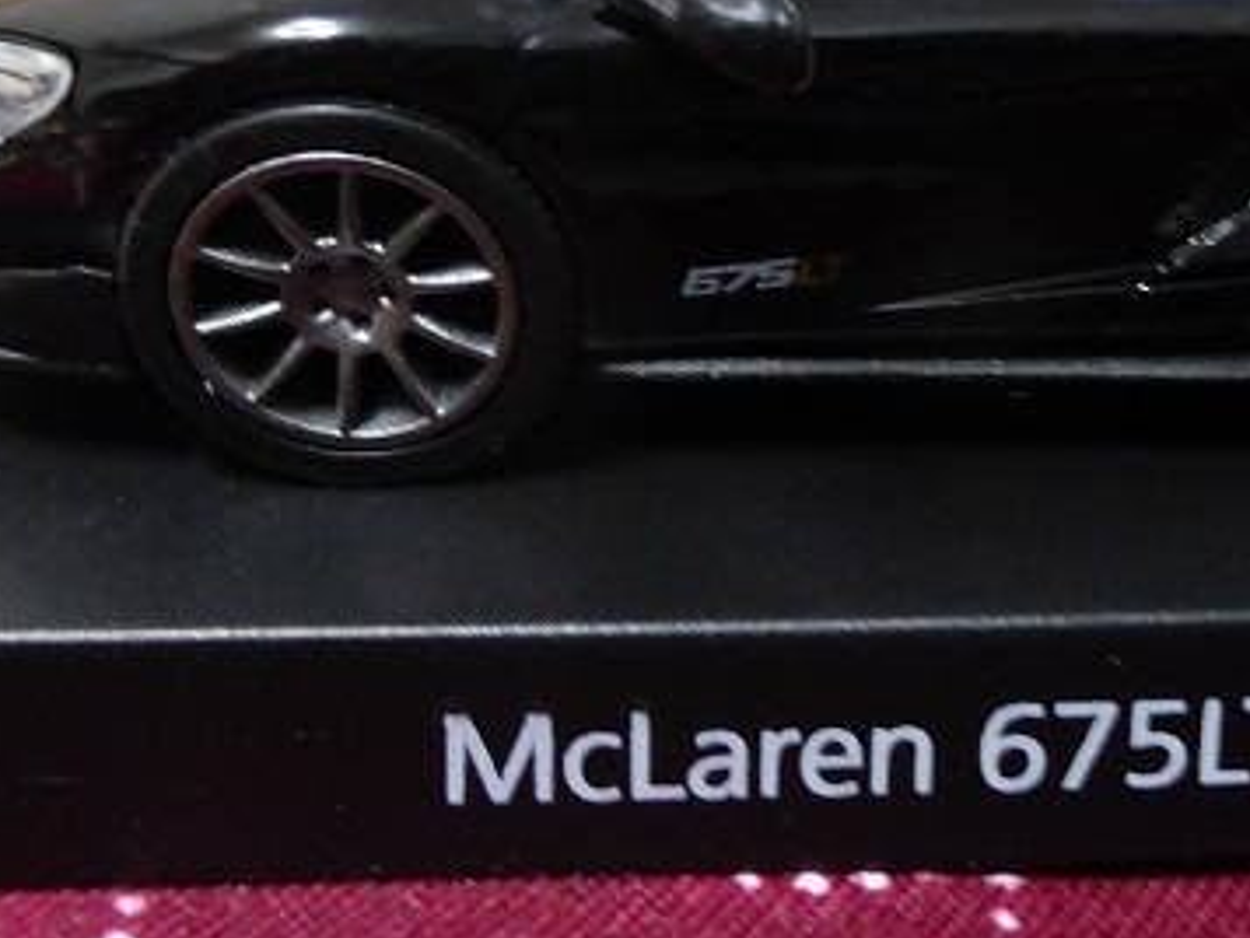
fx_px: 2167
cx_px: 968
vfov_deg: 24.3
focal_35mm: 60
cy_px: 306
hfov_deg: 31.5
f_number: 3.3
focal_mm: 4.3
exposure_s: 1/6
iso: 400
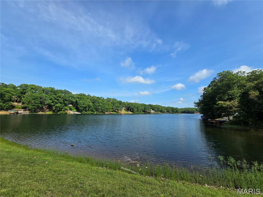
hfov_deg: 106.2
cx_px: 132
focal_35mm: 13
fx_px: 99
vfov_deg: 89.9
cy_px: 98
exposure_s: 1/2296
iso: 50
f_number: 2.2
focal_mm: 2.2
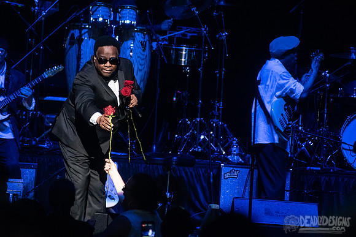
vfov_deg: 4.1
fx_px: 3315
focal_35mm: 335
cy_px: 74
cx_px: 145
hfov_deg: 6.1
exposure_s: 1/400
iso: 3200
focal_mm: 200
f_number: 4
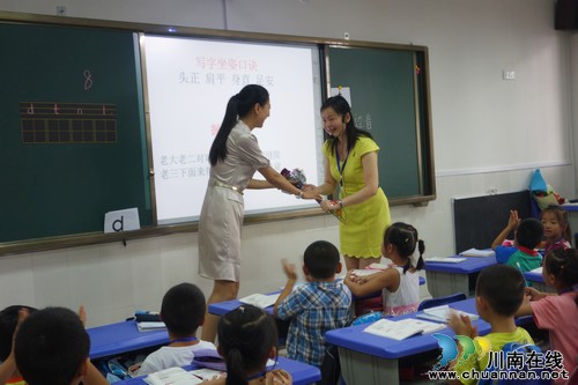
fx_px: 754
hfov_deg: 41.9
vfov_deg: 28.6
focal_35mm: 47
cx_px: 289
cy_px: 192
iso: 250
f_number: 3.2
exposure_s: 1/50
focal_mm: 17.6
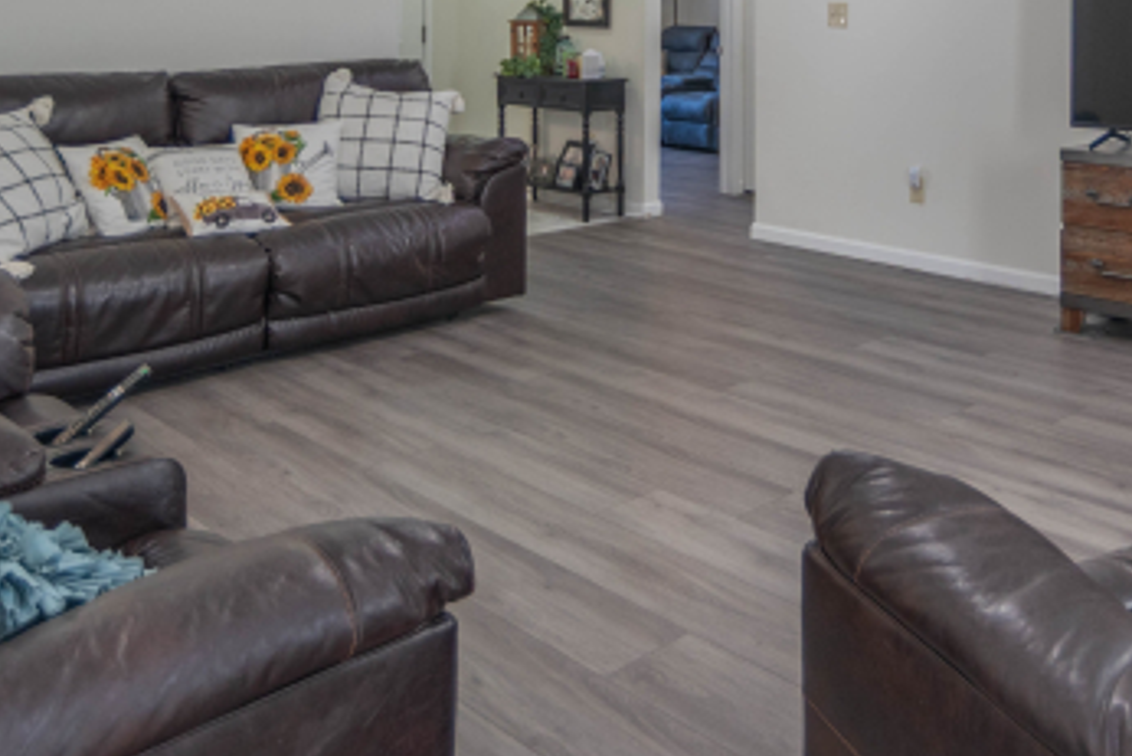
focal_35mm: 39
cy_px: 26
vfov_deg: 32.0
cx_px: 793
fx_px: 1227
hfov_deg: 48.3
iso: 250
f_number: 3.5
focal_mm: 18
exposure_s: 1/50
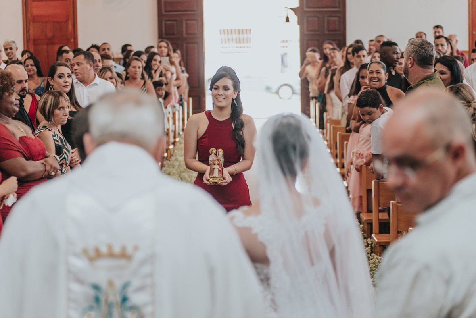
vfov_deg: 17.1
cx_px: 238
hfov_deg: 25.4
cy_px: 159
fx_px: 1058
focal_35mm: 80
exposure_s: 1/125
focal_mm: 80
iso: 1600
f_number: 2.8
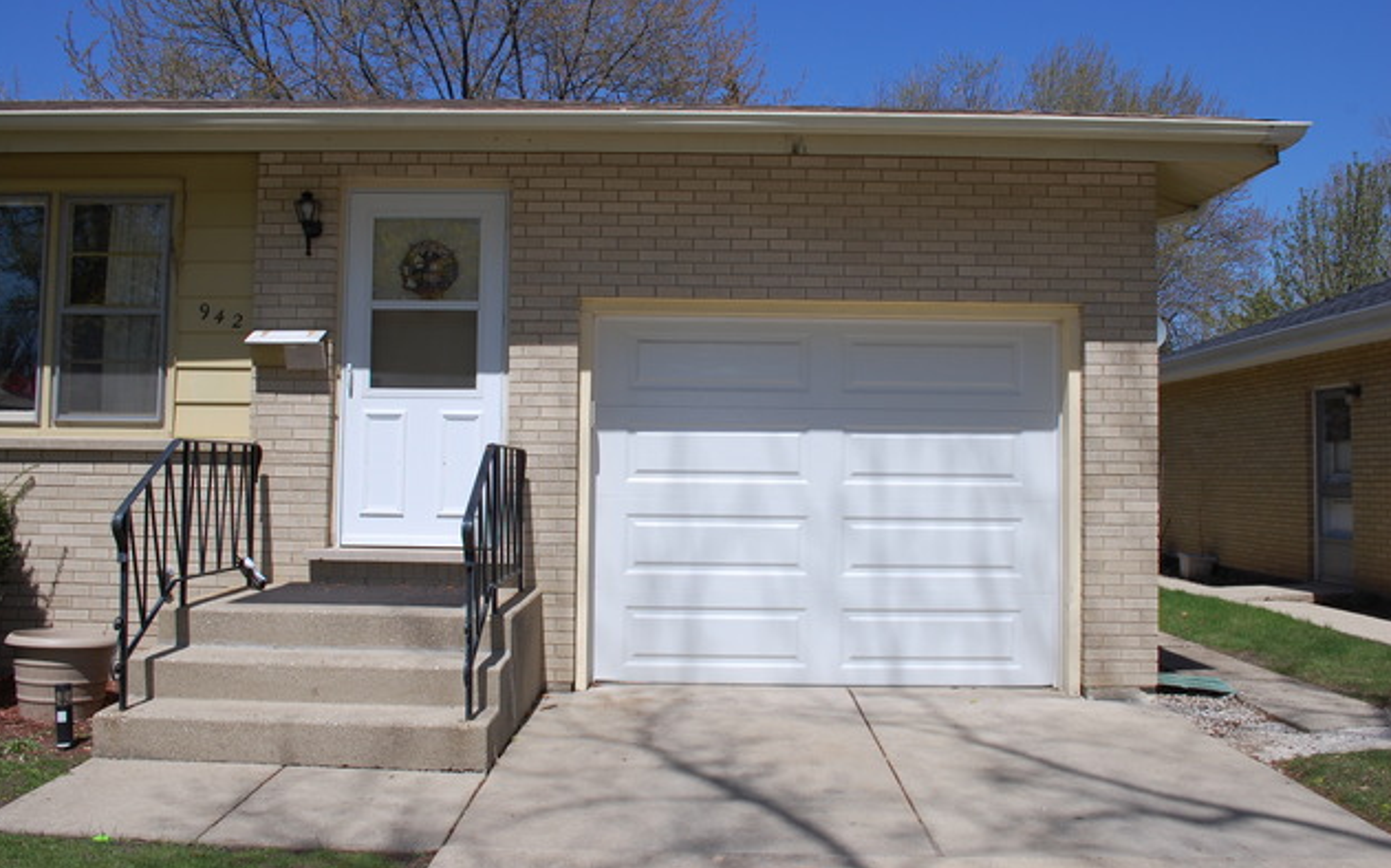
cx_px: 690
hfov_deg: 61.2
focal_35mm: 31
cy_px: 410
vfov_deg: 40.6
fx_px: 1175
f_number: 10
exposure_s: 1/400
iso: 200
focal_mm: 20
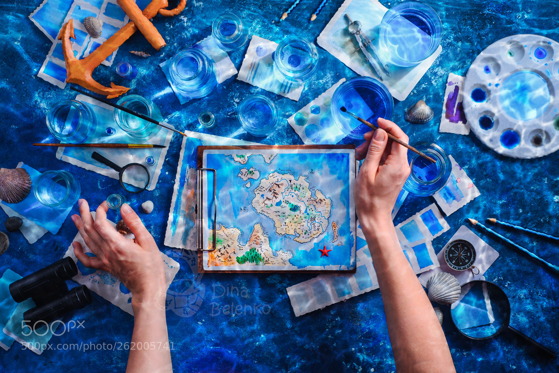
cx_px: 280
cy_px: 186
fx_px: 777
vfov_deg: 27.0
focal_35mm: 50
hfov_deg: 39.6
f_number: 5.6
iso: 125
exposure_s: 1/160
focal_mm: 50
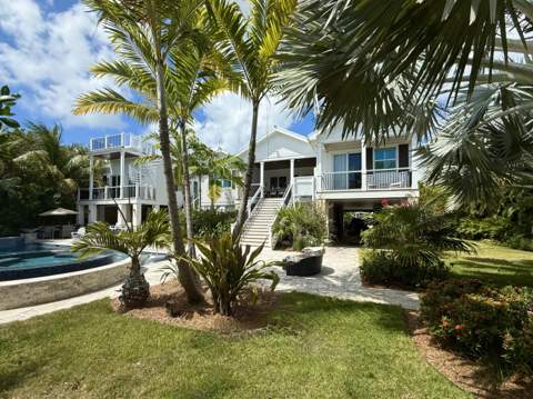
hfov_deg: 102.1
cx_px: 266
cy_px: 200
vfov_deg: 85.6
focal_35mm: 14
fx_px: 215
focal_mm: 2.22
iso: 50
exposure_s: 1/2506
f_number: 2.2
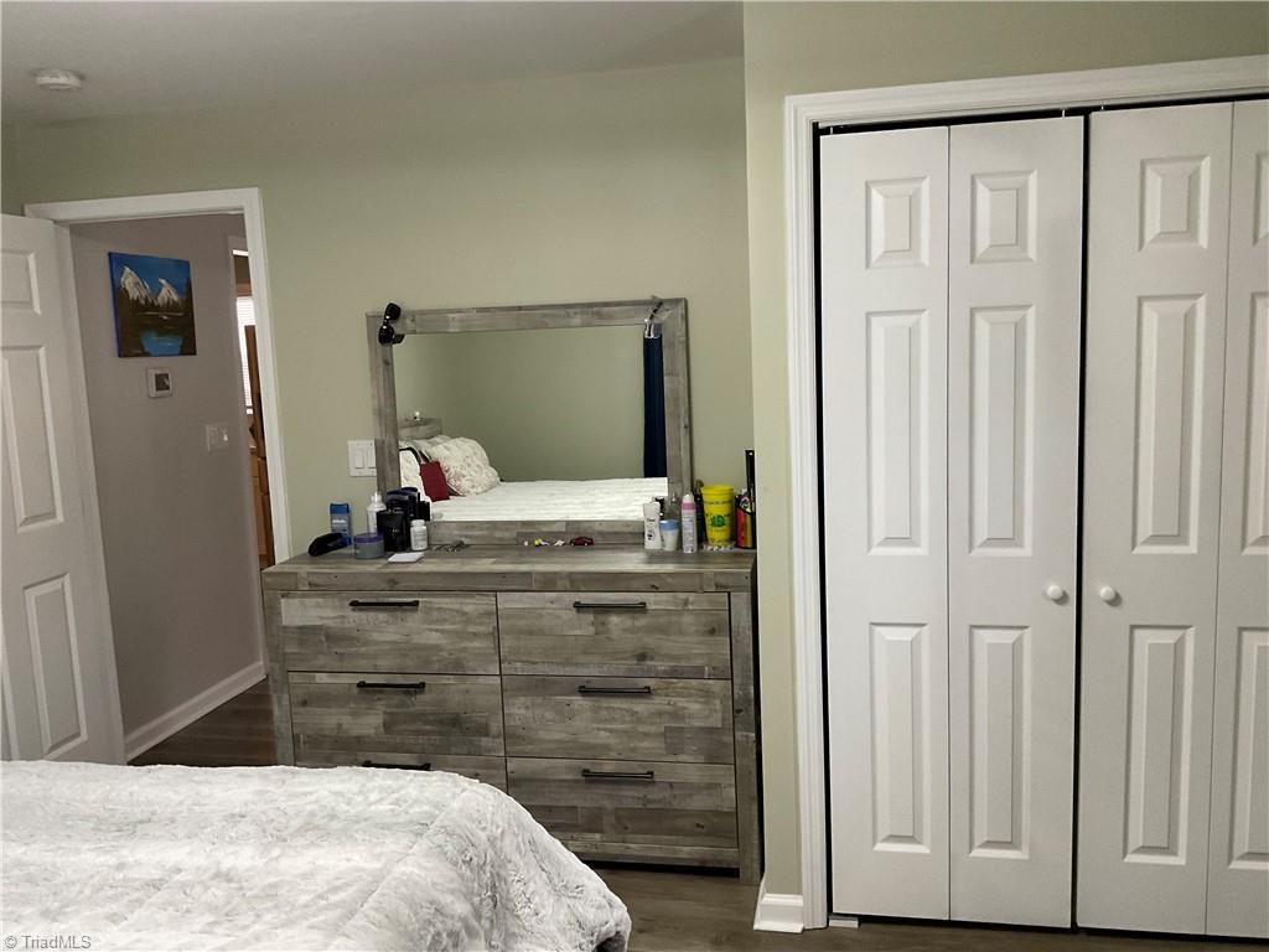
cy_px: 476
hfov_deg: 61.7
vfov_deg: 48.2
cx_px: 634
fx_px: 1063
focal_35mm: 29
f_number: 1.8
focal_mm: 3
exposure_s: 1/60
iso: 160
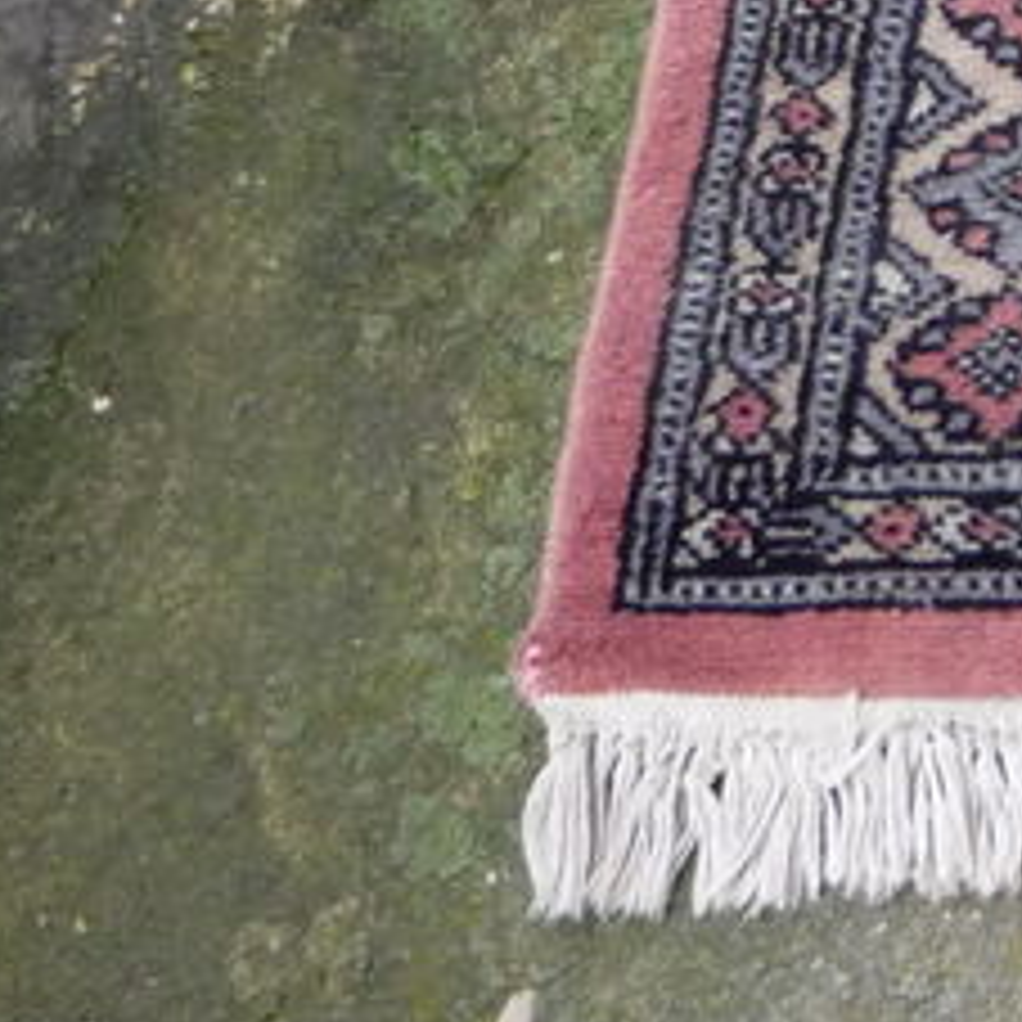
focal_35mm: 117
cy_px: -626
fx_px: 3908
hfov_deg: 12.9
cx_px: 2085
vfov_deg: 13.8
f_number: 3.3
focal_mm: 5.2
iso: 250
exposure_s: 1/30
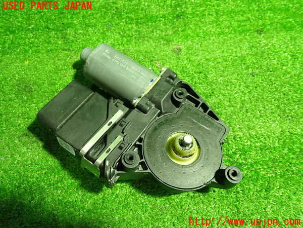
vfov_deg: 46.8
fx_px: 263
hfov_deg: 60.0
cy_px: 114
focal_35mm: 30
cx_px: 152
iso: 640
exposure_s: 1/30
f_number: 2.3
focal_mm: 5.4
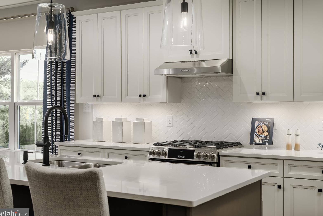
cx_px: 159
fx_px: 458
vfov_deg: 26.5
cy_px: 110
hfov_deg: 38.9
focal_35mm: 51
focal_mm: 50
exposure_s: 1/200
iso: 200
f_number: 8
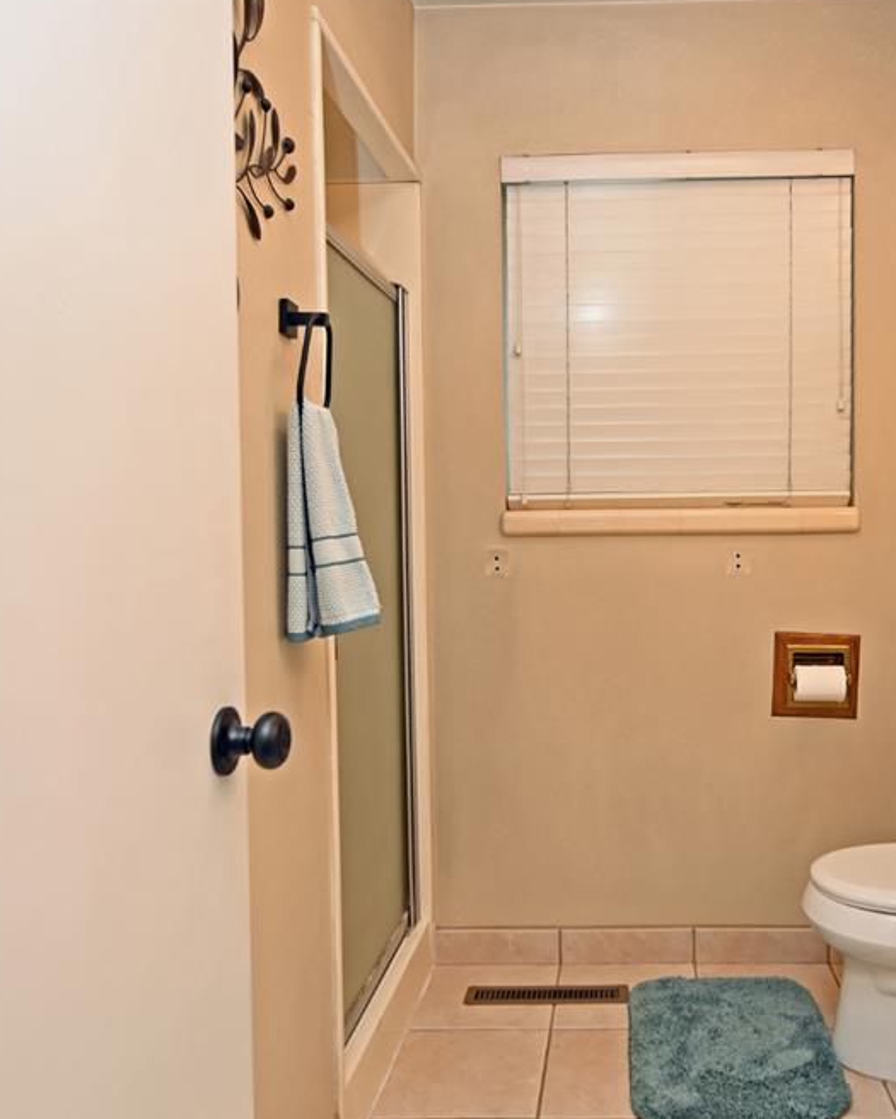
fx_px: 994
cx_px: 609
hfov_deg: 47.6
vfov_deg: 58.8
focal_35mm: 30
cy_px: 547
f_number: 4
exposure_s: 1/60
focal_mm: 14
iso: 180
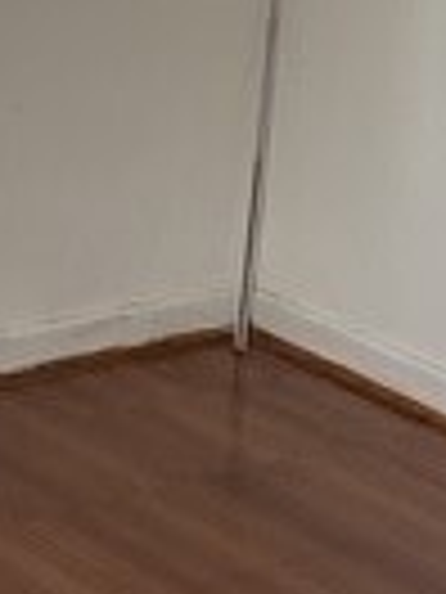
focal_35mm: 141
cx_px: 131
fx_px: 2422
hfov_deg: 10.5
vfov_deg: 13.7
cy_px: -90
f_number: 1.8
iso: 40
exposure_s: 1/60
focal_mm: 3
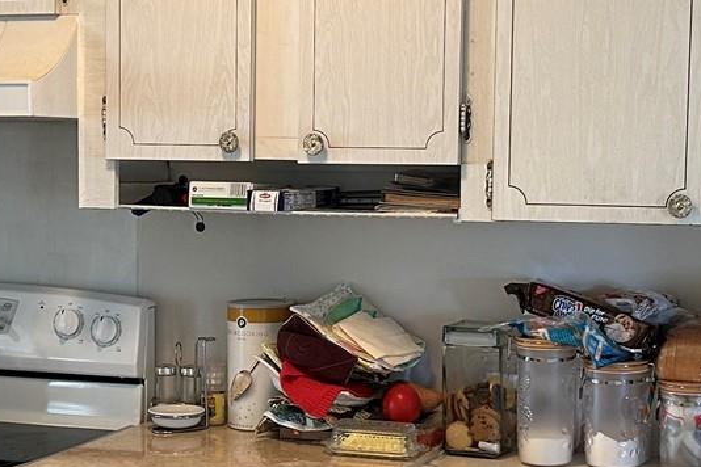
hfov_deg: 25.1
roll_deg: -0.7
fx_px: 1577
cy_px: 294
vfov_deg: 16.8
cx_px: 341
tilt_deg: -4.1
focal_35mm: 81
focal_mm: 5.7
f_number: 1.5
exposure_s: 1/60
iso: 125
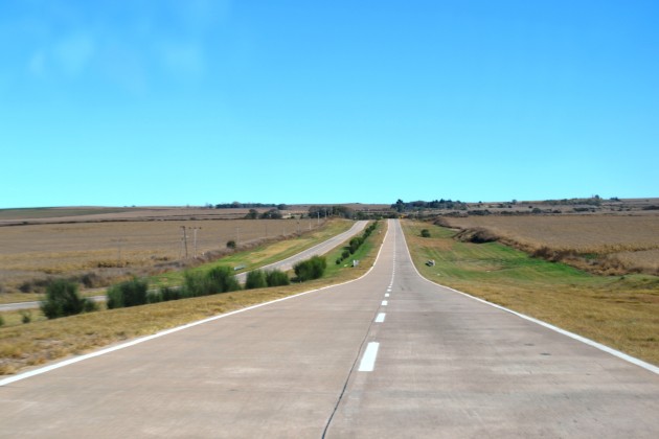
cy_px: 220
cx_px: 330
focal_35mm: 82
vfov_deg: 16.6
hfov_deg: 24.6
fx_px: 1510
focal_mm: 55
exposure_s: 1/320
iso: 100
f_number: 9
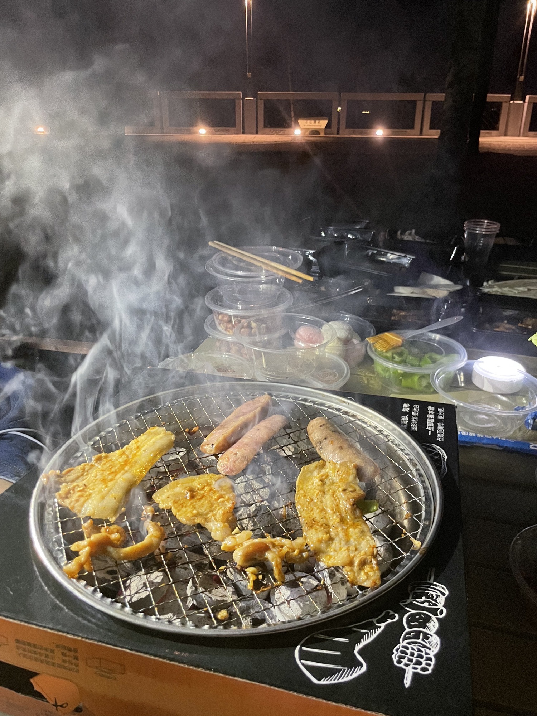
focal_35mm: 26
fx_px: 538
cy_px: 358
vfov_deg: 67.3
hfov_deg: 53.1
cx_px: 268
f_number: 1.6
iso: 400
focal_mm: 4.2
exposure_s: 1/33
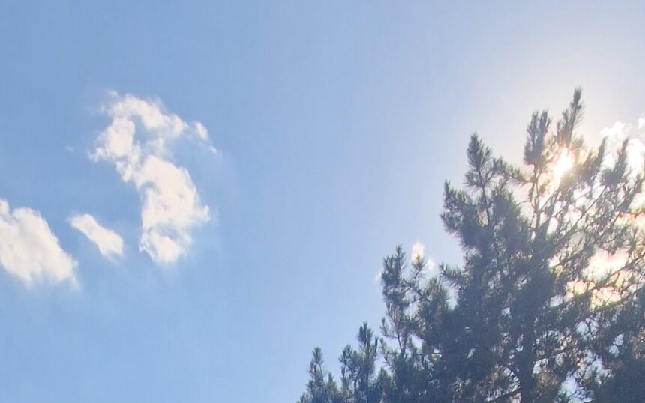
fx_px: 721
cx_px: 258
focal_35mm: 41
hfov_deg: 47.9
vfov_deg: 16.4
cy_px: 914
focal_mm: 2.2
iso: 50
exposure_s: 1/1740
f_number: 2.2
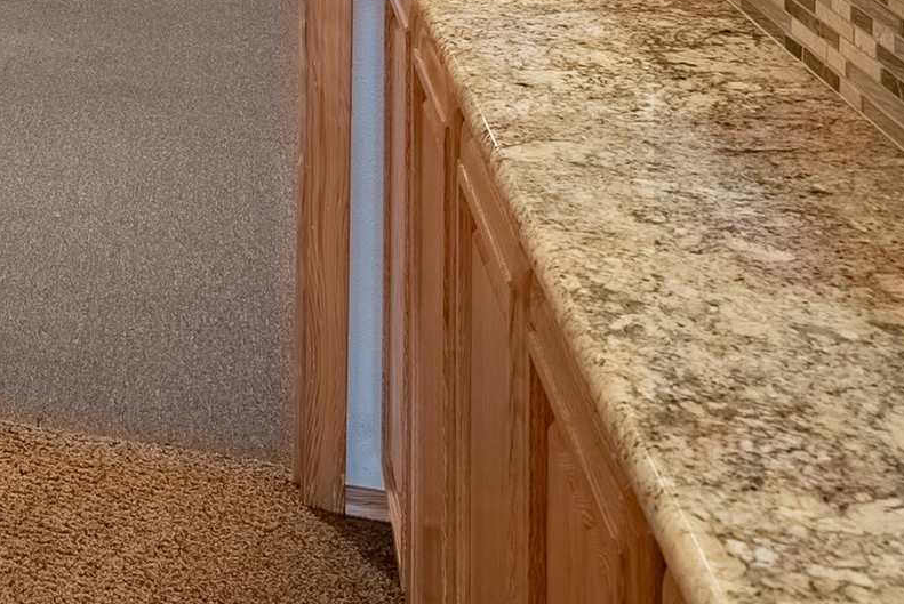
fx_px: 1659
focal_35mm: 66
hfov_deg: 24.5
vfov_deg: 17.5
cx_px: -406
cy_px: -417
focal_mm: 17
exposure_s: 1/50
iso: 400
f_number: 8
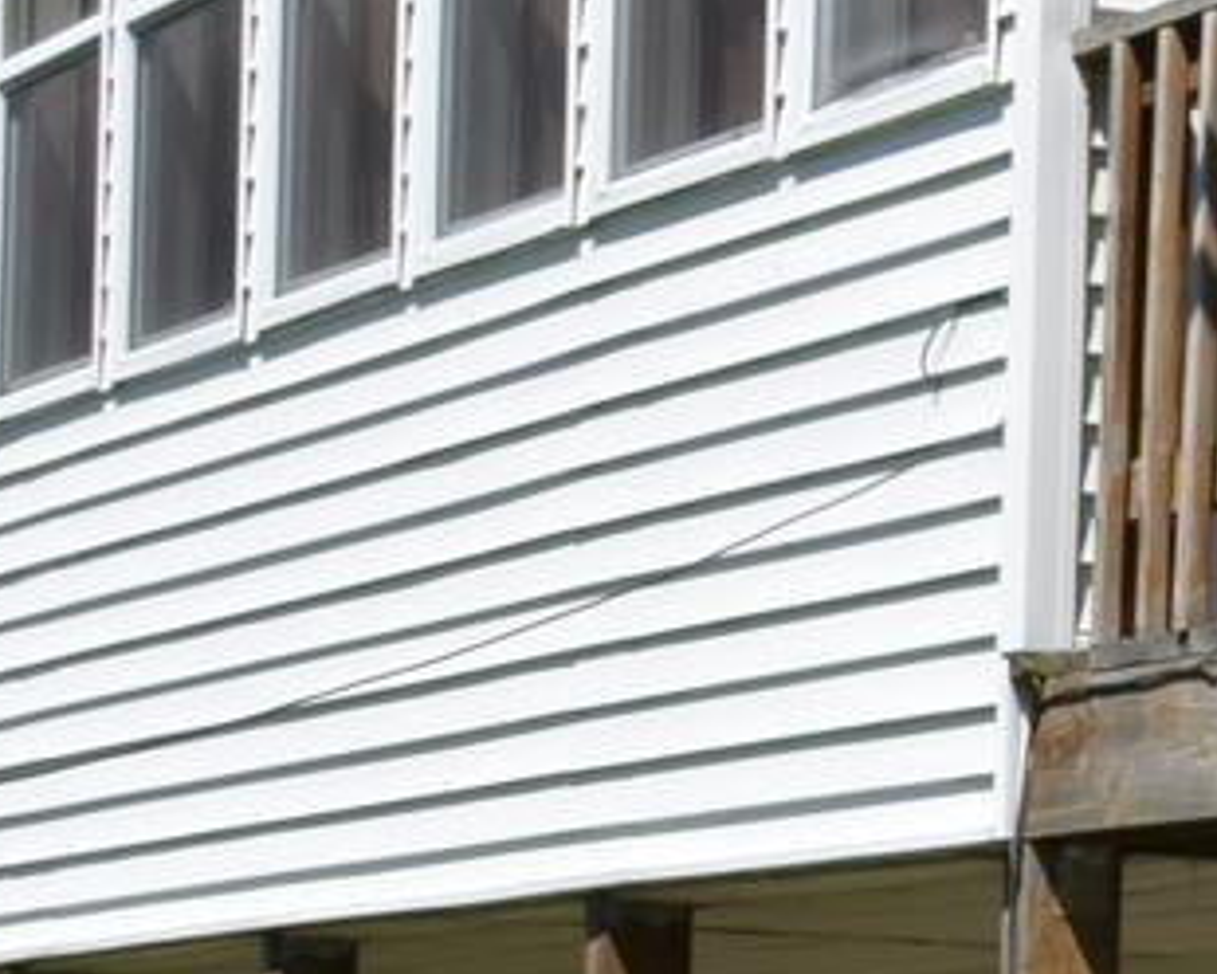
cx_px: 3082
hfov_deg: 7.9
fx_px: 8032
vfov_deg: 6.9
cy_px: 1202
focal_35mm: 223
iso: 100
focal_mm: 24
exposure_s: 1/200
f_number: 9
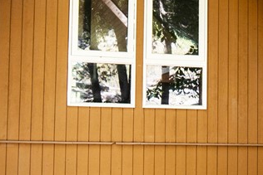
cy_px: 86
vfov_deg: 13.3
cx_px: 204
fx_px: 753
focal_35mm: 103
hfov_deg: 19.6
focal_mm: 20
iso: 200
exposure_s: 1/40
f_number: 5.6
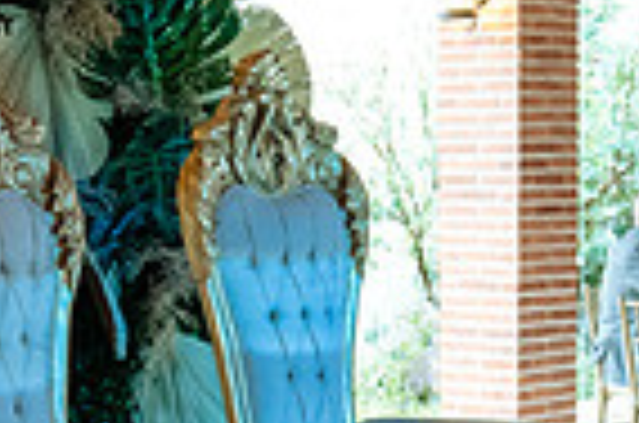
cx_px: 333
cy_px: 367
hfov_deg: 16.2
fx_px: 2249
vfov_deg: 10.7
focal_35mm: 127
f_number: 5
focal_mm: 31
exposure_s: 1/160
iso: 3200
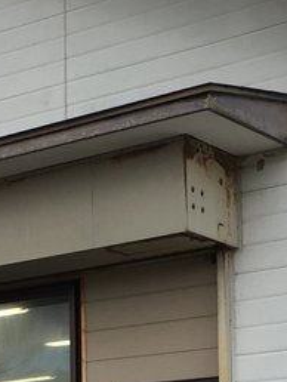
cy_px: 369
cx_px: 123
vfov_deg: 16.8
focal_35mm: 115
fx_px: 1269
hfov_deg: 12.9
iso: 25
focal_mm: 4.15
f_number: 2.2
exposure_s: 1/384
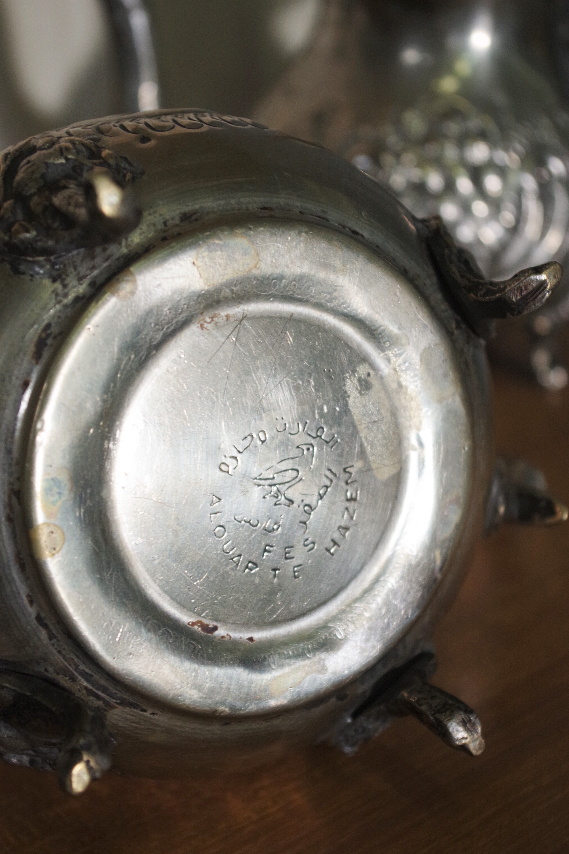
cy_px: 427
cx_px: 284
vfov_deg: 38.2
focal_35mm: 52
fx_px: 1233
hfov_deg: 26.0
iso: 800
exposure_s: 1/80
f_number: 4.5
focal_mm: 35
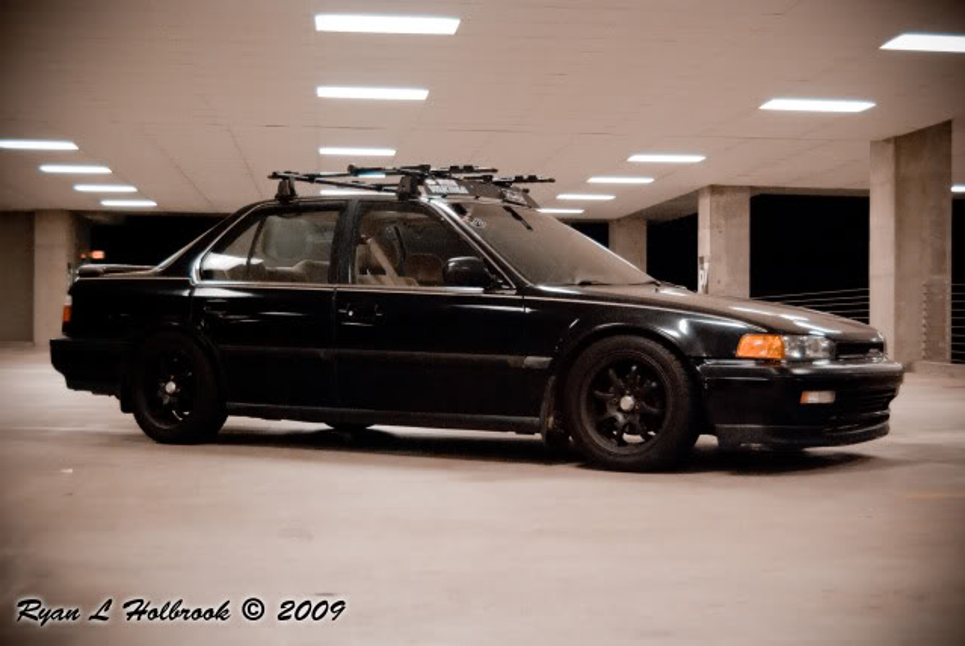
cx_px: 482
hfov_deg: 37.8
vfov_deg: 25.8
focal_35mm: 52
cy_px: 323
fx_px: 1409
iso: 1600
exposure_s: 1/13
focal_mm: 35
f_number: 4.8
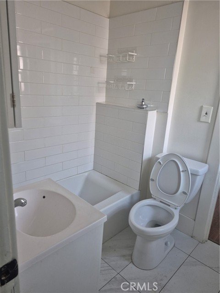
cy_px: 146
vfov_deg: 73.9
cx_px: 110
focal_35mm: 23
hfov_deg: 58.9
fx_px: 195
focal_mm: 5.4
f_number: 1.8
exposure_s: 1/120
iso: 320
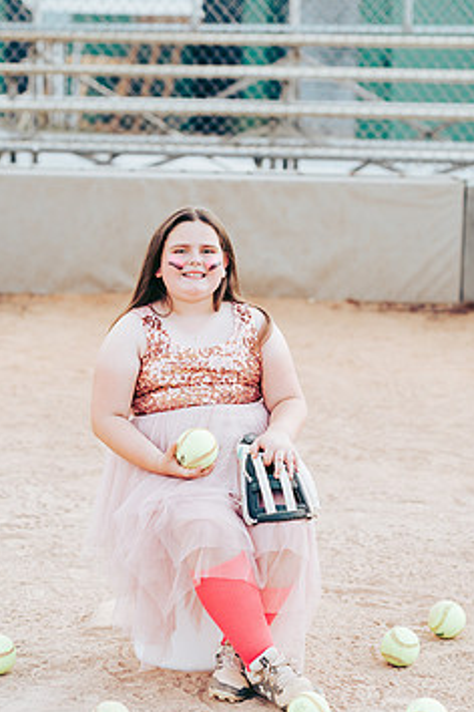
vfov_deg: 18.9
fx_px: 2133
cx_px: 205
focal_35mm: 108
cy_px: 338
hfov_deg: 12.7
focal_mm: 85
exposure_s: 1/500
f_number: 2.8
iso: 160
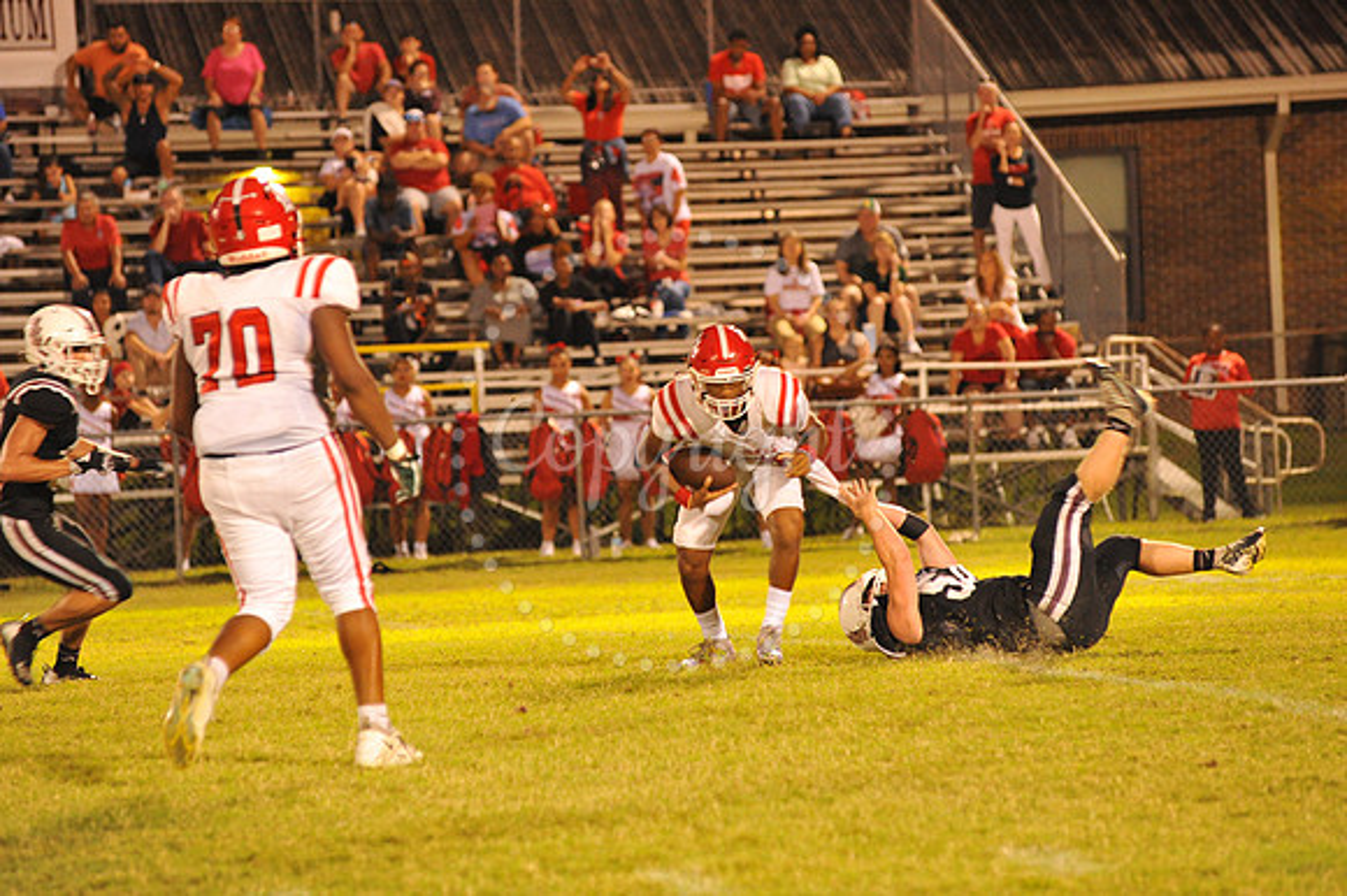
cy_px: 448
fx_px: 7479
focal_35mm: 200
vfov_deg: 6.9
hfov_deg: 10.3
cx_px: 674
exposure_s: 1/160
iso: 5000
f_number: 5
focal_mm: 200
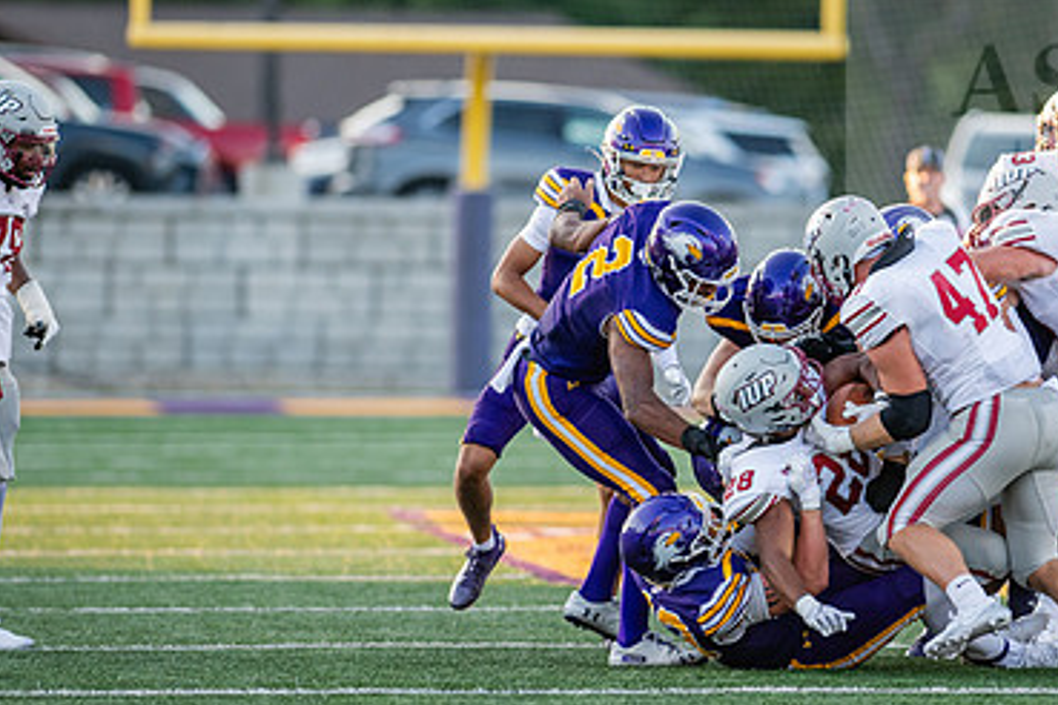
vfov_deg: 2.9
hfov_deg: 4.4
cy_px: 337
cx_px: 760
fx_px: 13841
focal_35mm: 471
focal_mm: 300
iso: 640
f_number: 3.2
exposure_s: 1/1000
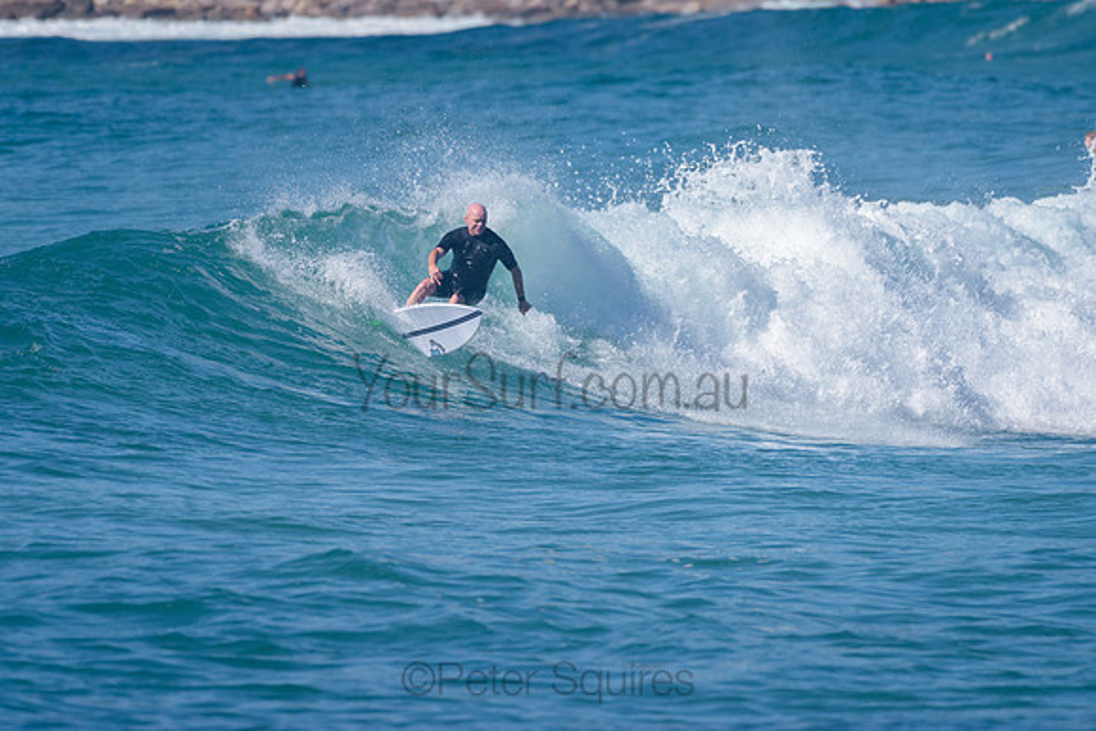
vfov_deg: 2.2
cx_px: 486
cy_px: 283
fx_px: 18660
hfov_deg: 3.4
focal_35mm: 613
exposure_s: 1/2000
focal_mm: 500
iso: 140
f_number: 5.6
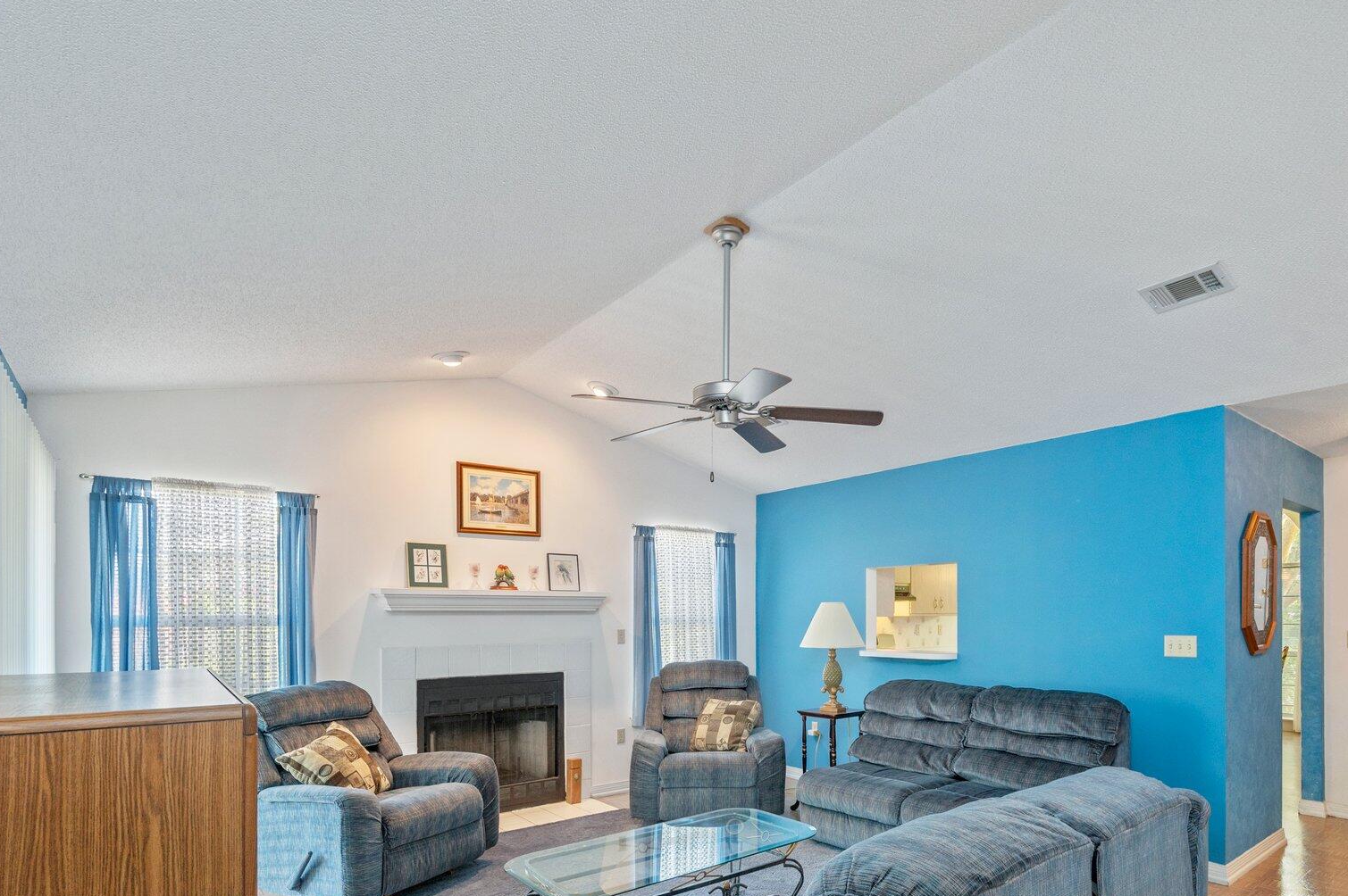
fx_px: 711
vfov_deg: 62.8
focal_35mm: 19
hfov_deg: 86.3
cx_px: 777
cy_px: 601
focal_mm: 14
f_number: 8
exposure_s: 1/25
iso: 500
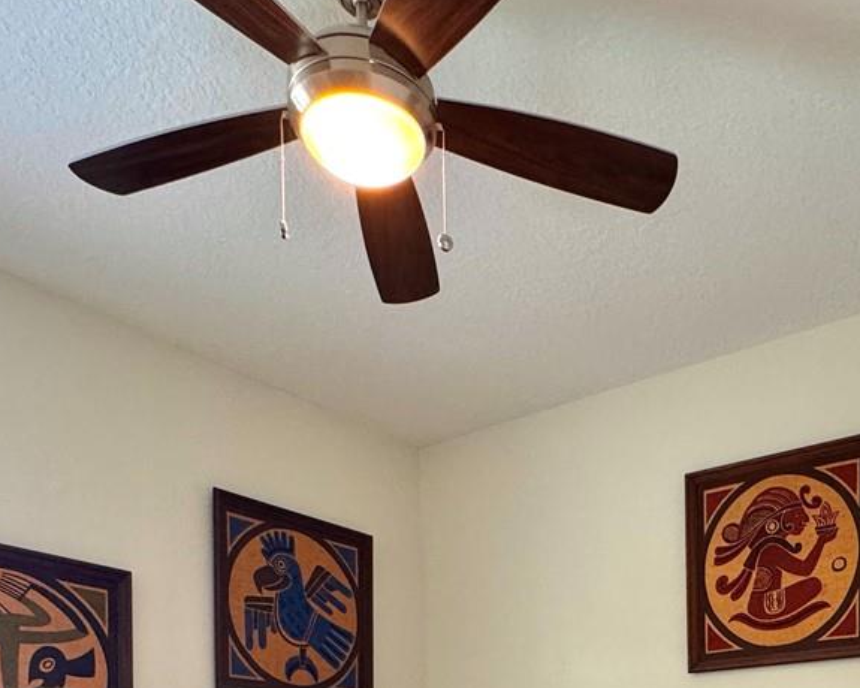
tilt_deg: -1.9
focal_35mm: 38
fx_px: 967
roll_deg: +0.3
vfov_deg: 32.0
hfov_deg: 46.4
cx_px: 633
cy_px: 841
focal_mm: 2.22
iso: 250
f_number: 2.2
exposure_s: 1/60
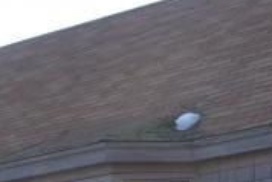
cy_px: 219
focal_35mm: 129
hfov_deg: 14.9
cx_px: 393
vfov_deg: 10.5
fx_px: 975
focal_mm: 7.8
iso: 50
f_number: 4
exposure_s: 1/176
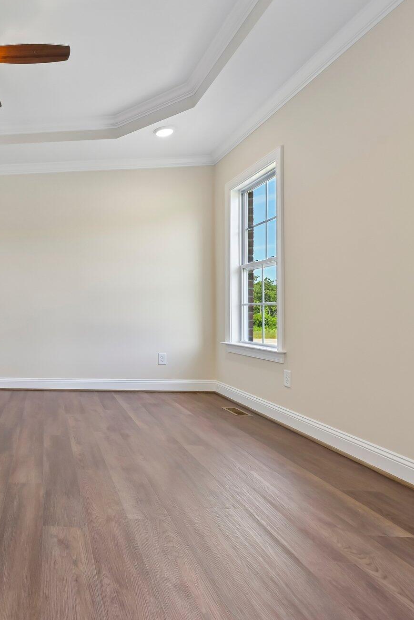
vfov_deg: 78.6
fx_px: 379
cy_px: 314
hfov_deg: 47.8
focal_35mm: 22
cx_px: 4
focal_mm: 14
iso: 250
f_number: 8
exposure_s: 1/40
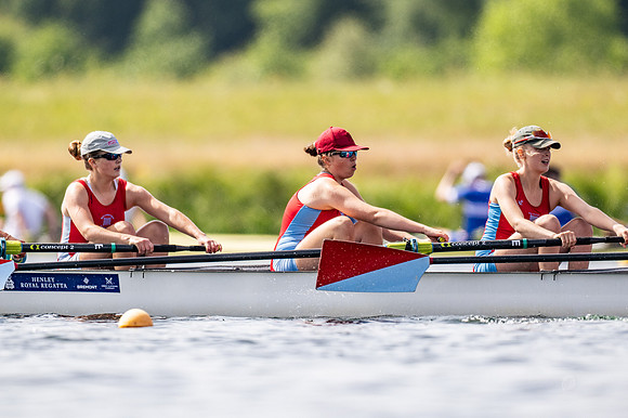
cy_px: 209
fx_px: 15690
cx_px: 314
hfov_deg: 2.3
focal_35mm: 900
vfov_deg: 1.5
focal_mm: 600
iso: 200
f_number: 4
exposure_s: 1/2500
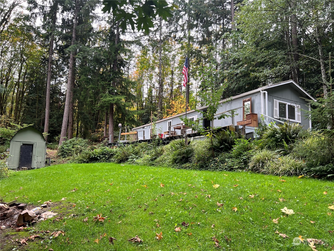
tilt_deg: +9.4
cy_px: 126
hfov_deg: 67.3
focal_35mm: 26
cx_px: 167
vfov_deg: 53.1
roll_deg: -2.6
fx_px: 251
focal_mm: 5.7
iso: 40
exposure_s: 1/202
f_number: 1.5
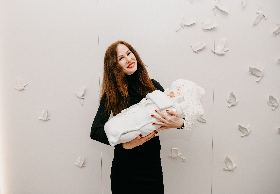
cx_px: 125
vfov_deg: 37.7
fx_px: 285
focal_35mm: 36
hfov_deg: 52.3
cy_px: 91
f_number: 4.5
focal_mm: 32
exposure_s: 1/160
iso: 320
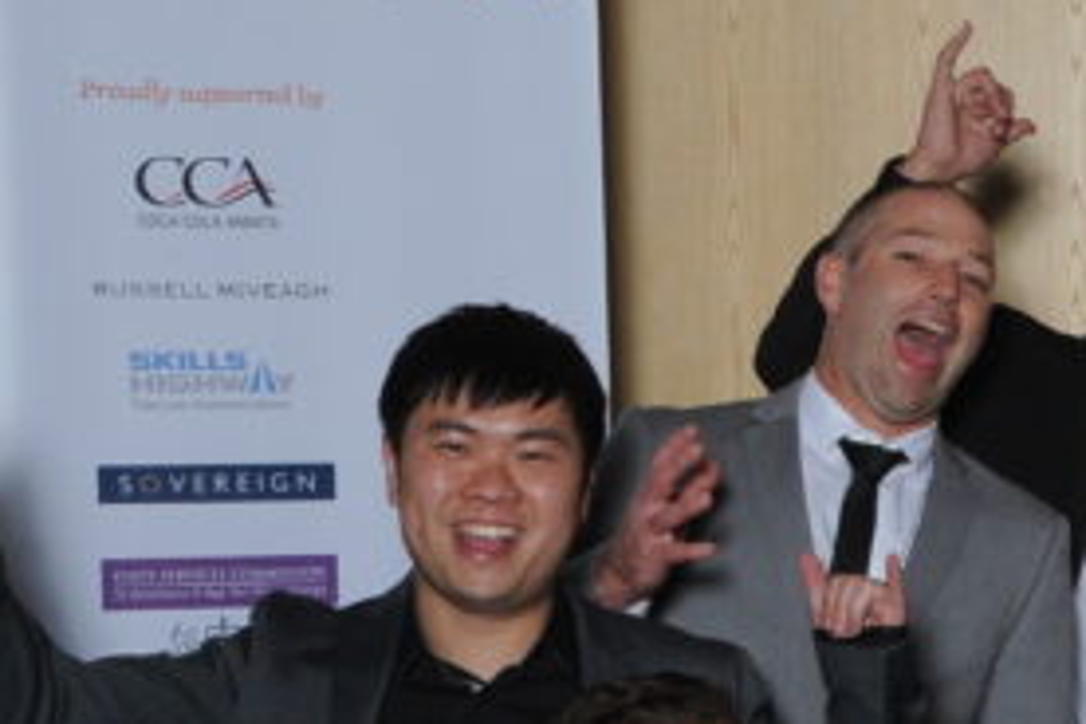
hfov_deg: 11.1
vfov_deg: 7.7
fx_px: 5369
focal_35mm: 178
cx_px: 1692
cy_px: 763
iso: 2000
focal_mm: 48
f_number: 16
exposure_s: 1/80
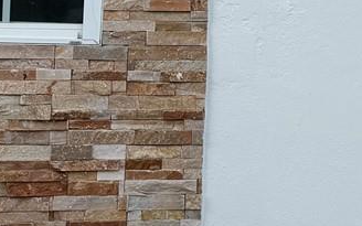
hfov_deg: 15.9
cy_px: -36
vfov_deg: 10.4
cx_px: 488
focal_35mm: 124
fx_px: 1223
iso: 80
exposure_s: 1/2703
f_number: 1.78
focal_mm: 6.76
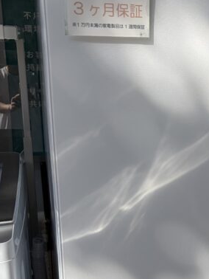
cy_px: 218
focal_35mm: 55
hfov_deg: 26.1
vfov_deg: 34.0
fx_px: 442
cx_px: 168
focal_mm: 5.96
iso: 50
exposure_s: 1/2747
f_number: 1.6
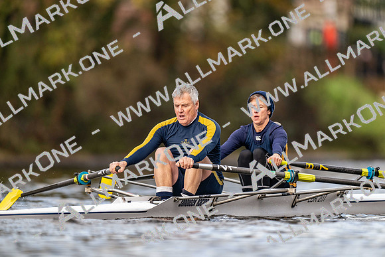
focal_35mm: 600
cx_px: 192
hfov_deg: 3.4
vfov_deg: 2.3
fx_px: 6418
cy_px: 128
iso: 1400
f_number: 4
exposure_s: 1/2500
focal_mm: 600
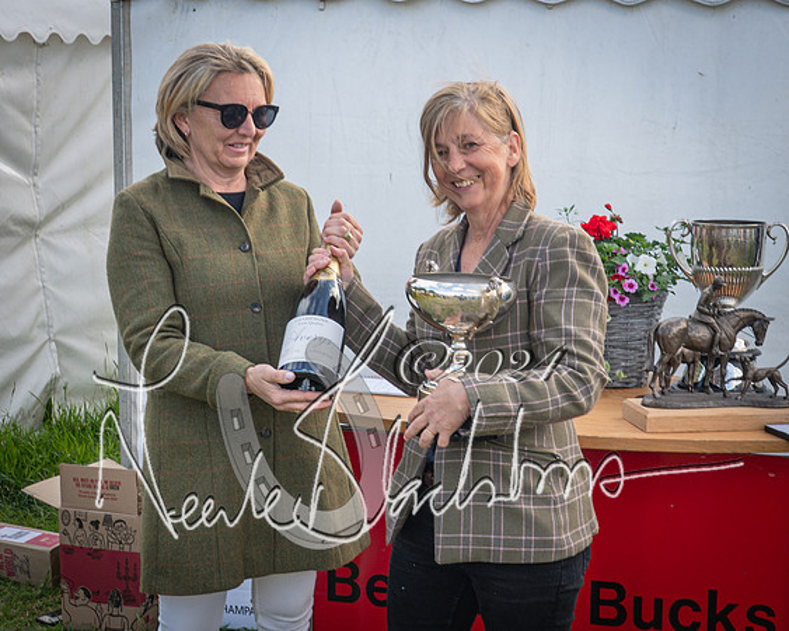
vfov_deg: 23.8
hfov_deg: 29.4
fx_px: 1498
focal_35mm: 64
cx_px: 473
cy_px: 316
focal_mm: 38
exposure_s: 1/50
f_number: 9
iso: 200
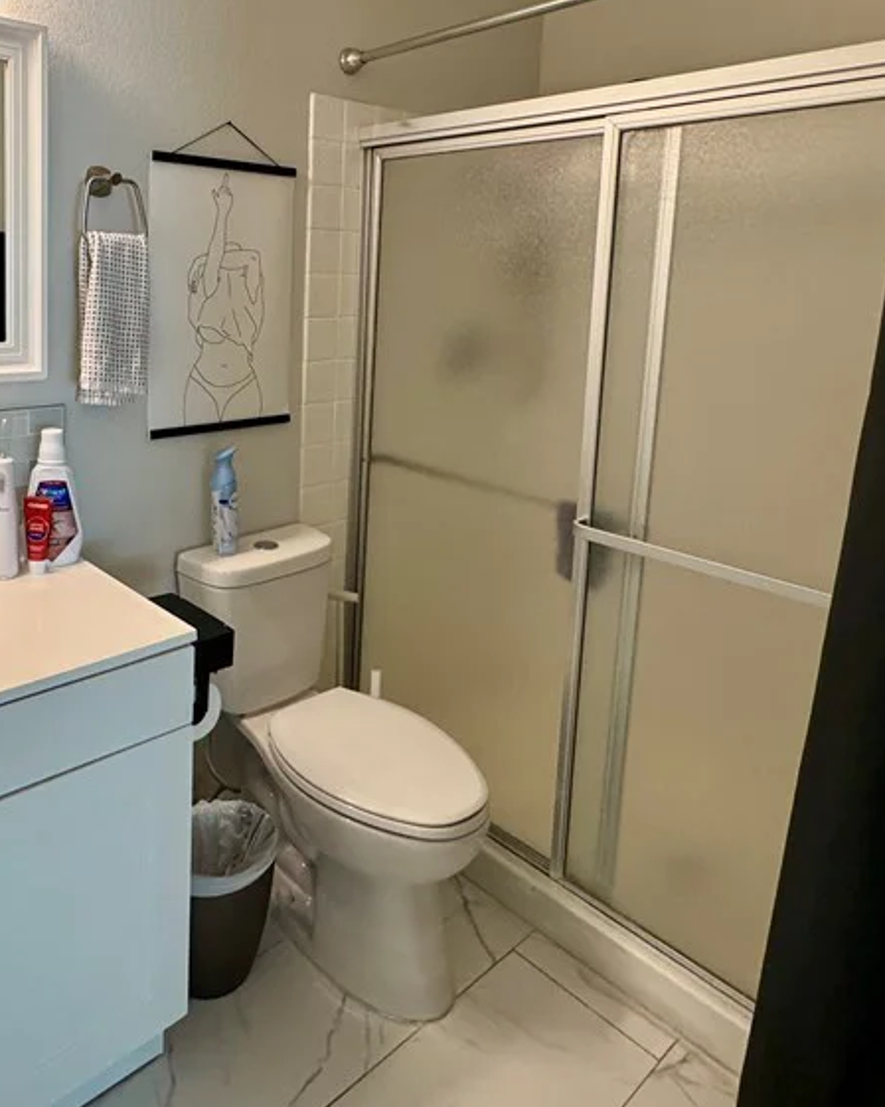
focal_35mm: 25
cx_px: 217
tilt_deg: -7.2
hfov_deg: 54.1
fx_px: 819
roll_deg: -1.7
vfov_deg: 66.3
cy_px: 372
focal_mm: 2.22
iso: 250
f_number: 2.2
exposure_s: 1/120
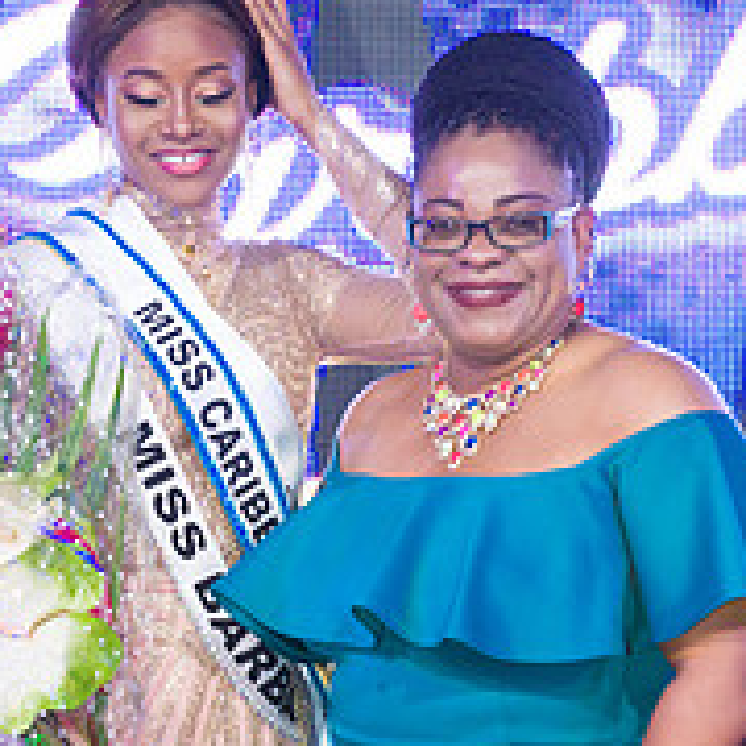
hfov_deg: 13.2
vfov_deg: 13.2
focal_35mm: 132
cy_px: 443
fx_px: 3218
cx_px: 203
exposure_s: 1/160
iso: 4000
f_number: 5
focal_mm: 62
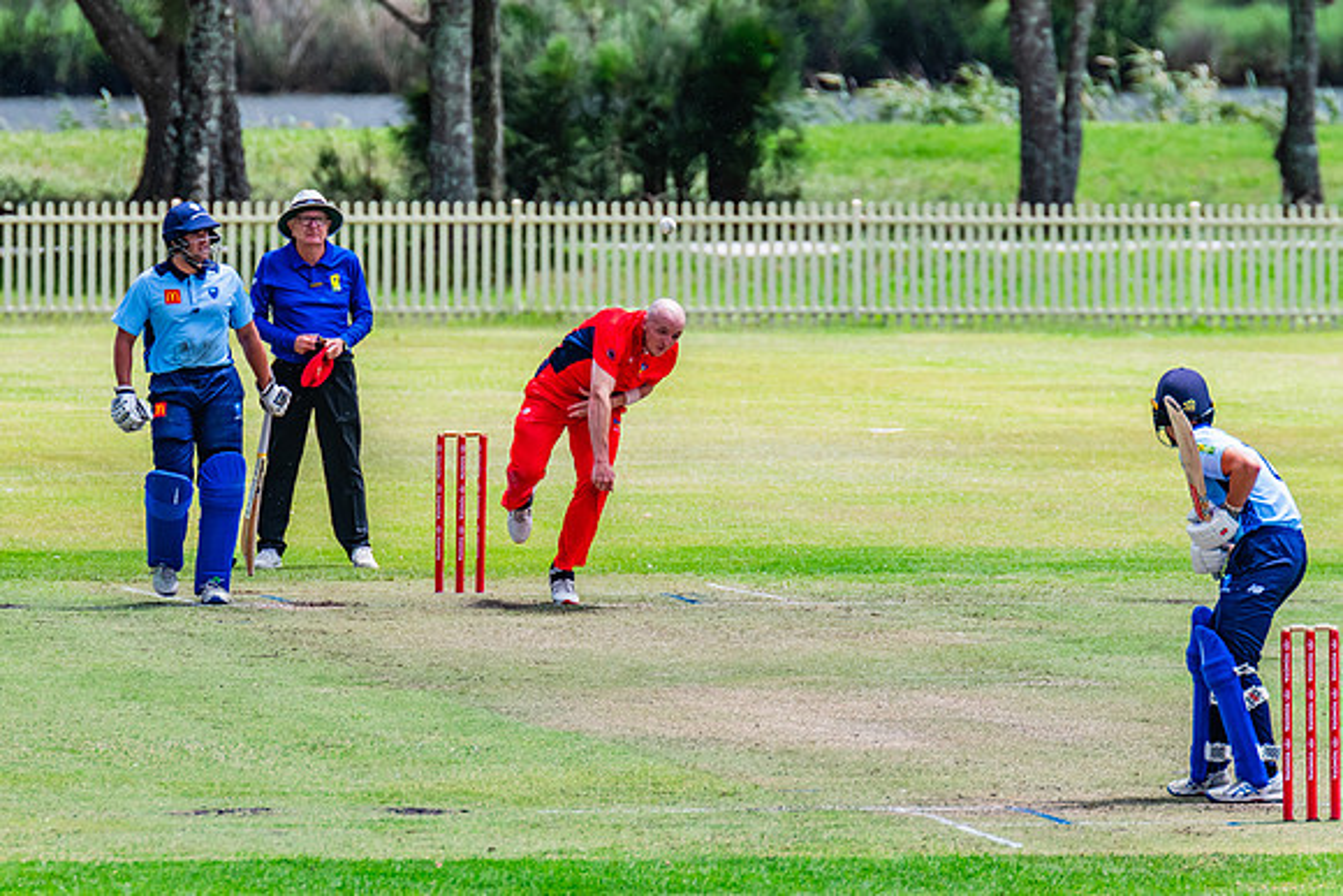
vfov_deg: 2.0
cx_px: 601
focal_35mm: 684
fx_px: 25530
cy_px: 401
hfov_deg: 3.0
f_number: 10
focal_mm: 600
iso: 800
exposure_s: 1/1000
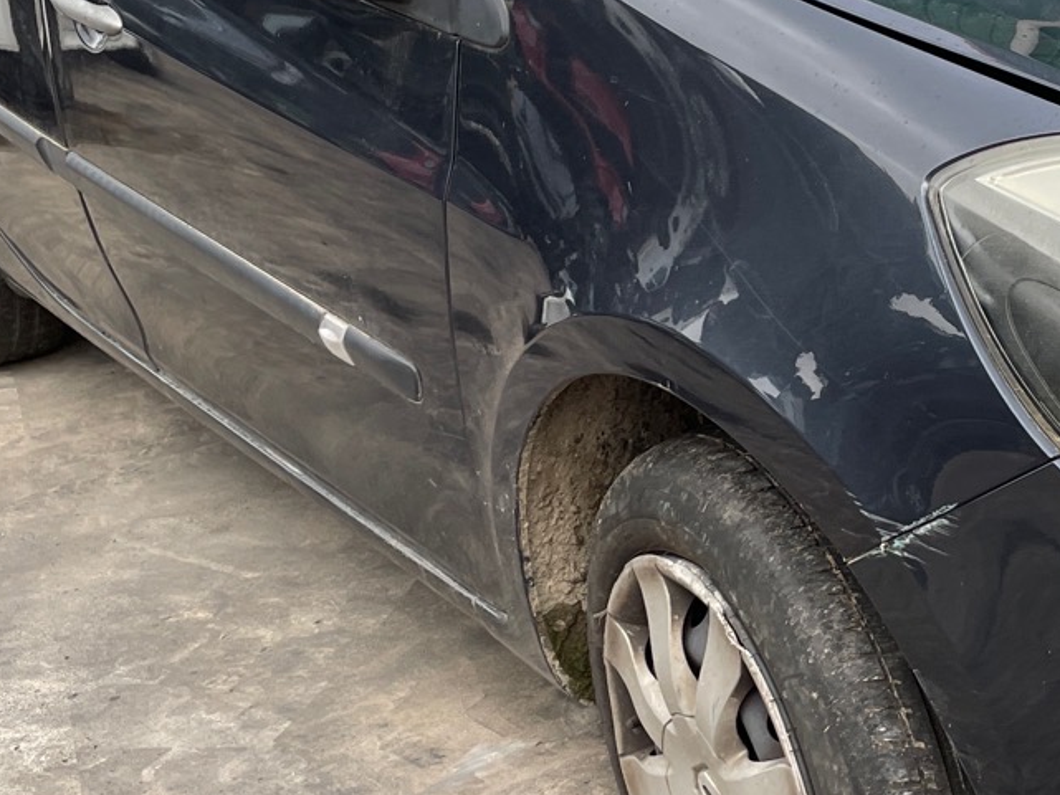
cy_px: 261
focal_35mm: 73
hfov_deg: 25.8
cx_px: 967
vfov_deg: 20.1
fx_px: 2236
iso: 50
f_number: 1.6
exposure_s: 1/121
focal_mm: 4.2
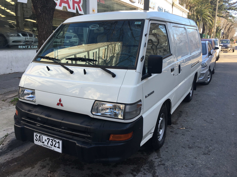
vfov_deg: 48.2
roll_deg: -0.8
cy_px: 88
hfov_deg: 61.7
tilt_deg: -12.3
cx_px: 118
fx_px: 199
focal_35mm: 29
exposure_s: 1/309
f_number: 2.2
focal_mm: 4.15
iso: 25
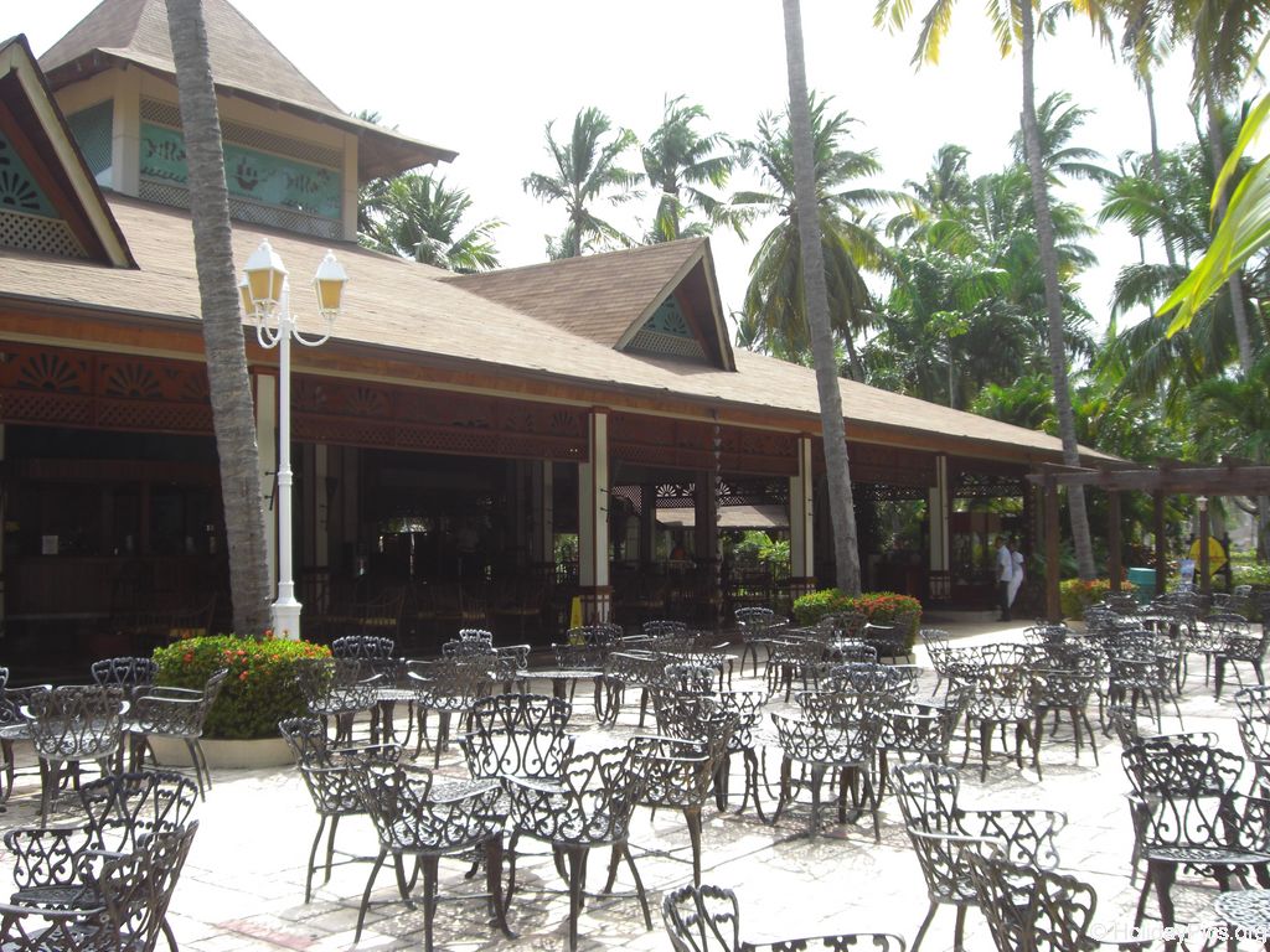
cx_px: 635
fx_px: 1394
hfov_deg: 49.0
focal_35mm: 38
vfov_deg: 37.7
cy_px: 476
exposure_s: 1/500
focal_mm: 6.2
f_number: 2.7
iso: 64
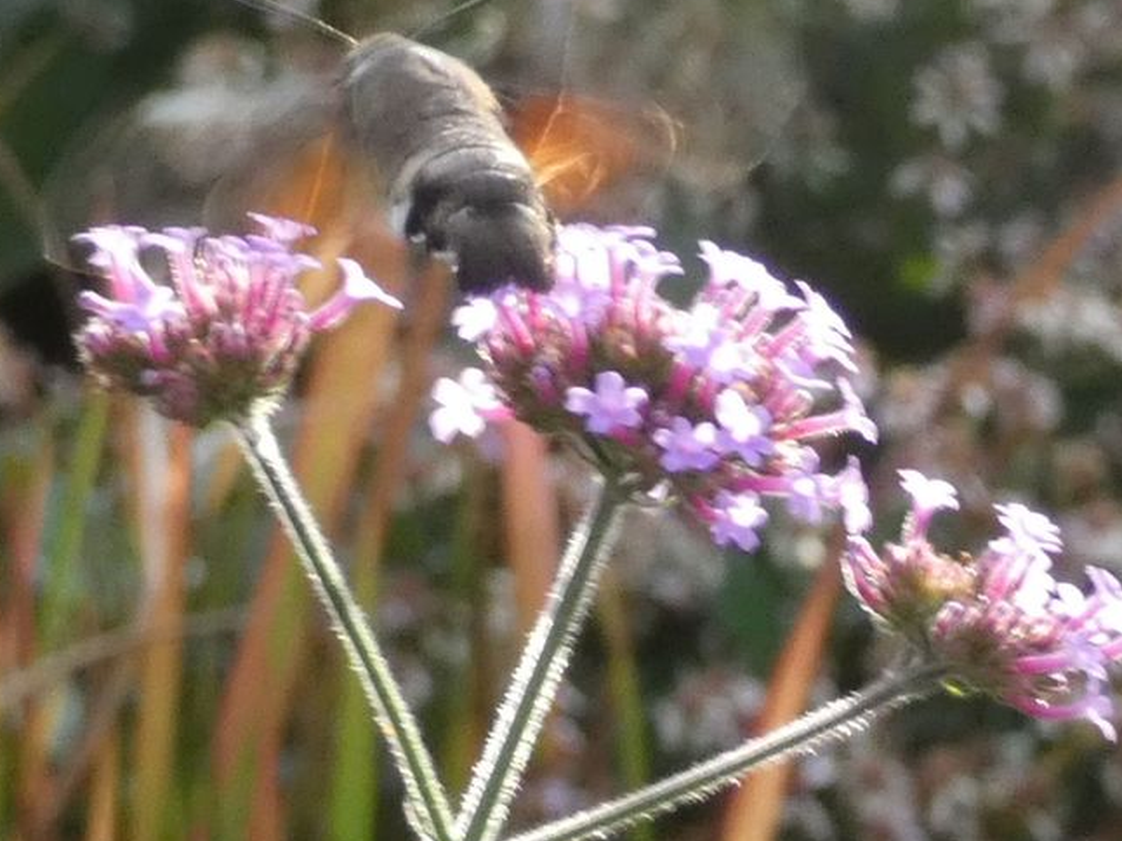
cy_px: 361
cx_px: 562
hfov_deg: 13.3
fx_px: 4795
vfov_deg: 10.0
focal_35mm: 148
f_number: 5
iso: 400
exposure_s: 1/80
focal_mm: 20.1
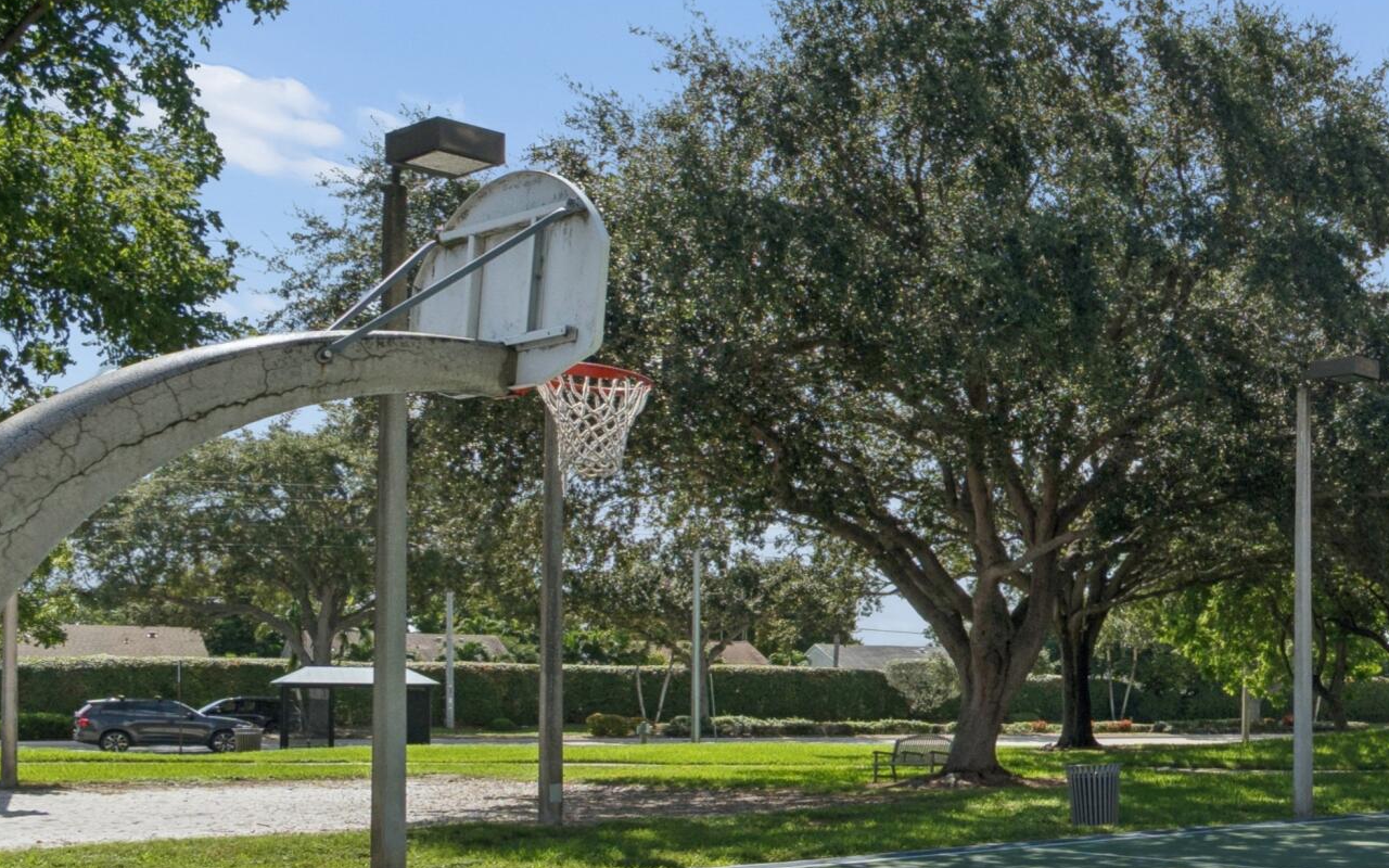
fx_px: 1628
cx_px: 1399
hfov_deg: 40.3
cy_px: 483
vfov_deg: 29.8
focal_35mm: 43
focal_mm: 12
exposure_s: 1/640
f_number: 9
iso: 200
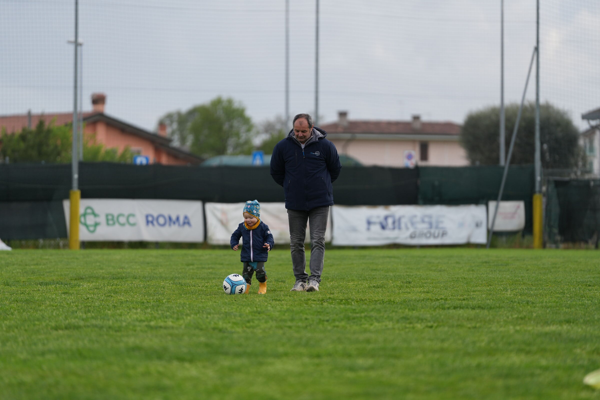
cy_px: 200
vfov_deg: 6.9
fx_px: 3333
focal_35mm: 200
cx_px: 300
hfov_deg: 10.3
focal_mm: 200
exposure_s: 1/2000
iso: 400
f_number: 2.8
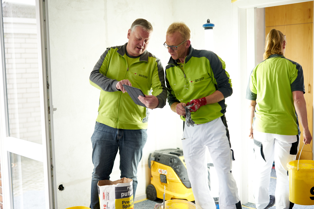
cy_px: 104
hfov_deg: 39.6
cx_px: 157
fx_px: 436
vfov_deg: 27.0
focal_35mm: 50
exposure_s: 1/100
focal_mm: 50
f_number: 1.4
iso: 200
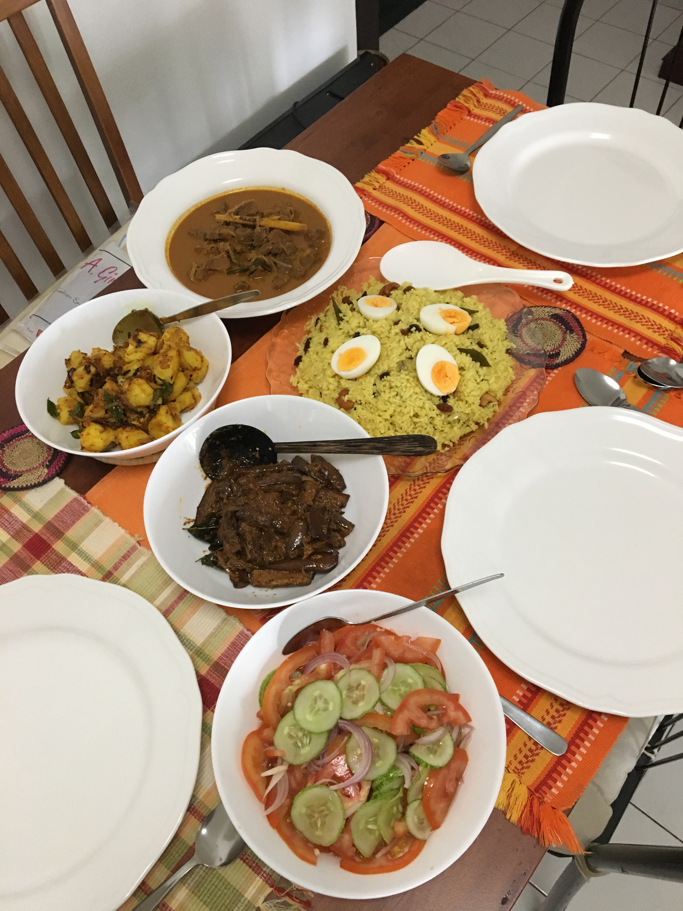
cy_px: 456
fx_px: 763
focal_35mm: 29
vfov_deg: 61.7
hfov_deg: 48.2
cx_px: 342
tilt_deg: -57.8
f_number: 2.2
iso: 200
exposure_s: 1/25
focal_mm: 4.15
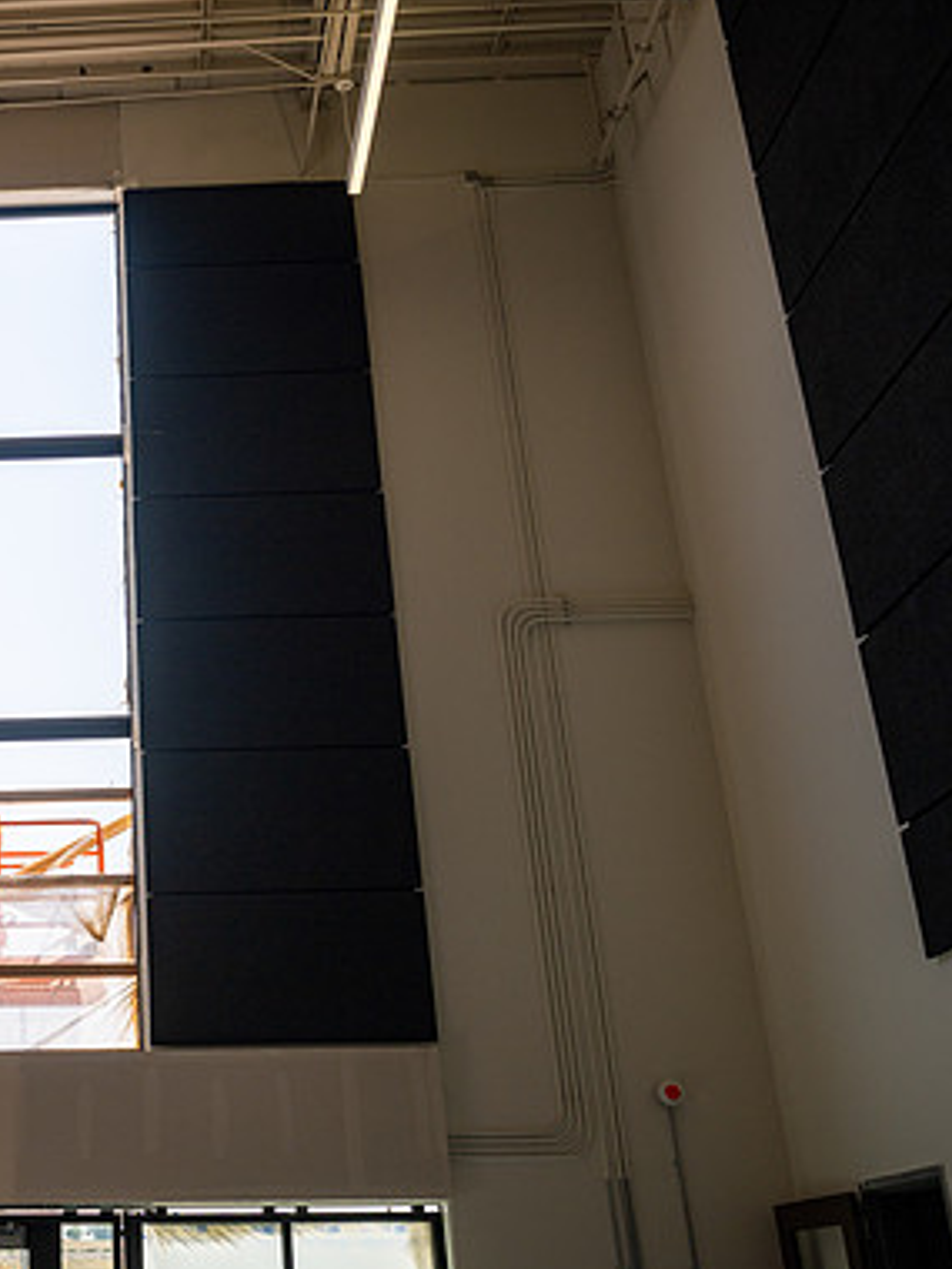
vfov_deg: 42.9
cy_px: 629
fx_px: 1613
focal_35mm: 44
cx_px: 53
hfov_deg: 31.0
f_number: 4
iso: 100
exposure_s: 1/1000
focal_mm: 30
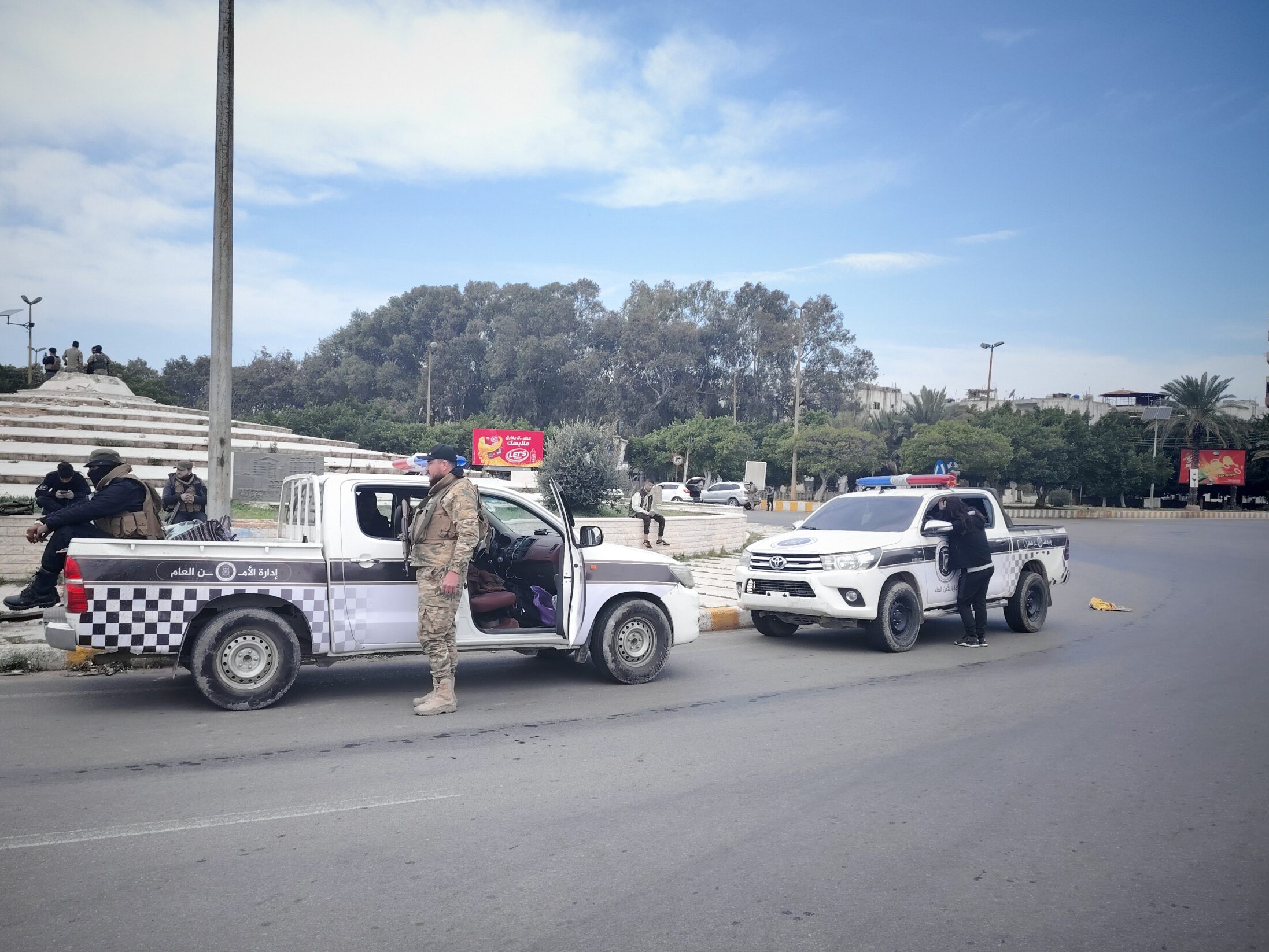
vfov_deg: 49.7
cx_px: 573
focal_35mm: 28
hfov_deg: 63.3
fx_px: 1027
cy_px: 509
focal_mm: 5.25
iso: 100
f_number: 1.75
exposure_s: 1/455
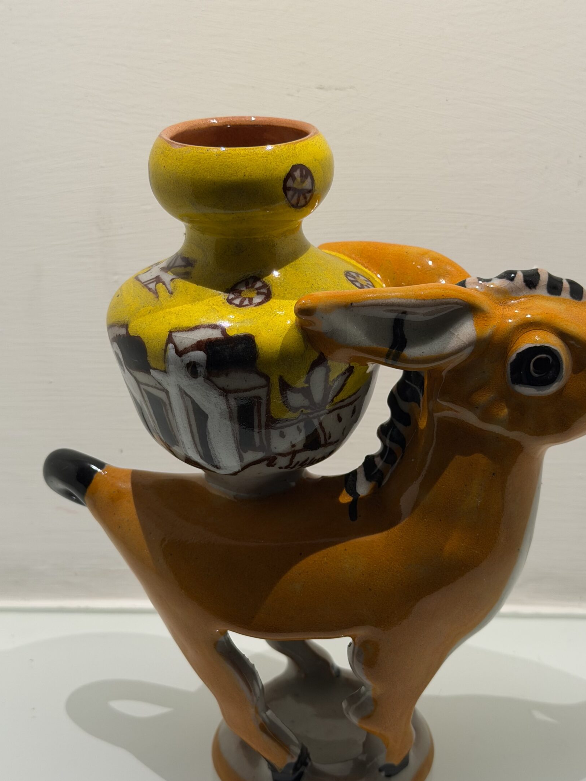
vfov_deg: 33.8
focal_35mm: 57
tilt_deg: -23.1
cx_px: 329
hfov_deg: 25.6
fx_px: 1287
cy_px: 423
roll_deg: -1.6
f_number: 1.78
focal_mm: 6.76
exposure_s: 1/121
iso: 80
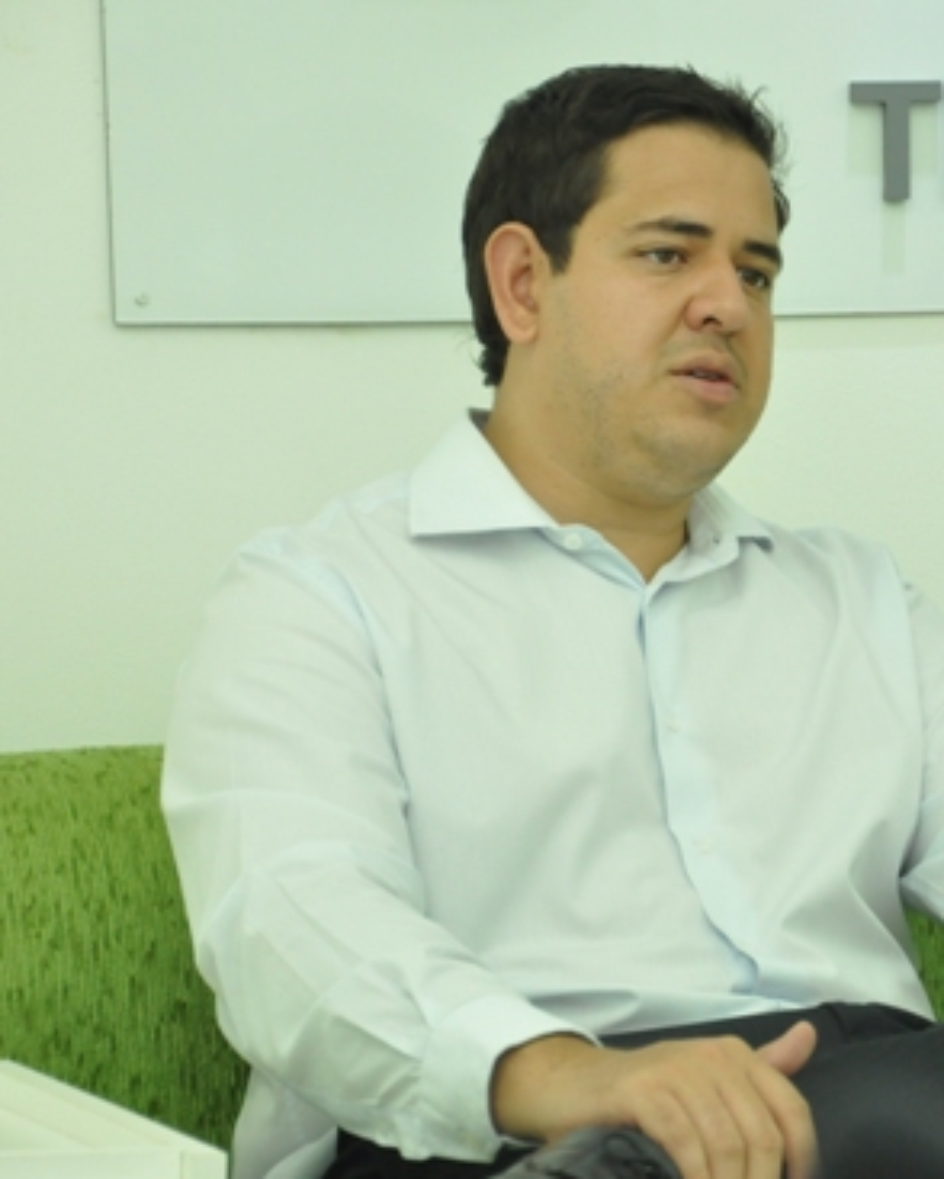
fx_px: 7293
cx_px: 682
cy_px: 588
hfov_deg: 7.4
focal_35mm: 209
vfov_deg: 9.2
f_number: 5.6
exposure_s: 1/80
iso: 1600
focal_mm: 98
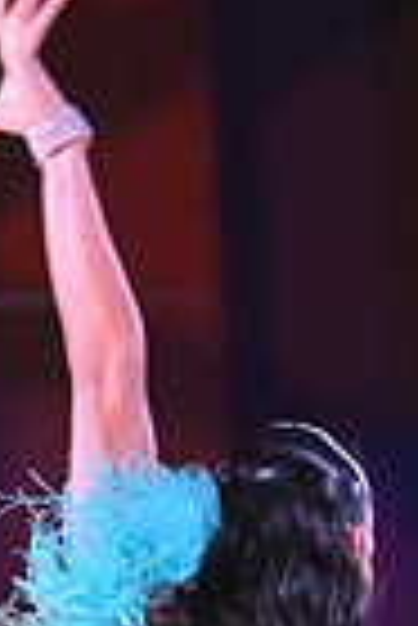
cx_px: 11
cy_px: 1180
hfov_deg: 1.9
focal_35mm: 729
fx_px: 12664
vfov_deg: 2.8
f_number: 4
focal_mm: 175
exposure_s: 1/400
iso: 4000
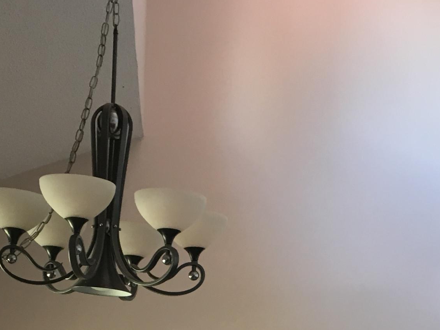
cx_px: 282
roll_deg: -2.6
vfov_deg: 18.0
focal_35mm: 77
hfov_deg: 25.2
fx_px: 979
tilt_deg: +5.3
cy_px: 411
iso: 64
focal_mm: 4.15
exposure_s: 1/30
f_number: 2.2
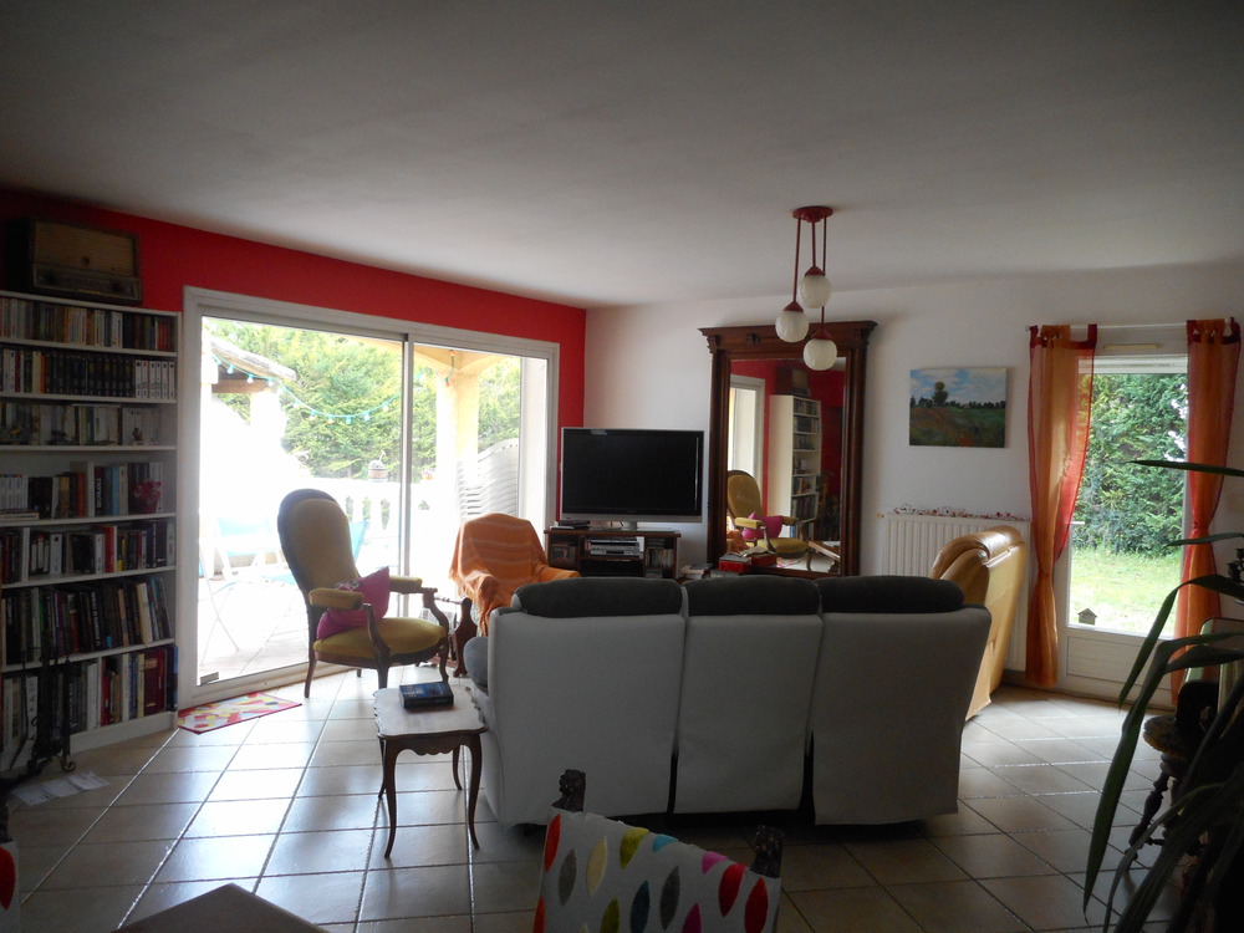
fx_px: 898
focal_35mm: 25
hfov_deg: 69.4
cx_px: 622
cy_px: 466
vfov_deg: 54.9
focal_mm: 4.5
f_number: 3.7
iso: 250
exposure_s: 1/30
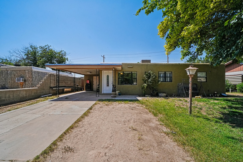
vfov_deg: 81.2
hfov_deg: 104.3
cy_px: 81
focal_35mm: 14
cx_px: 122
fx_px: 94
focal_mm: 14
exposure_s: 1/1000
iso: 1600
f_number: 20
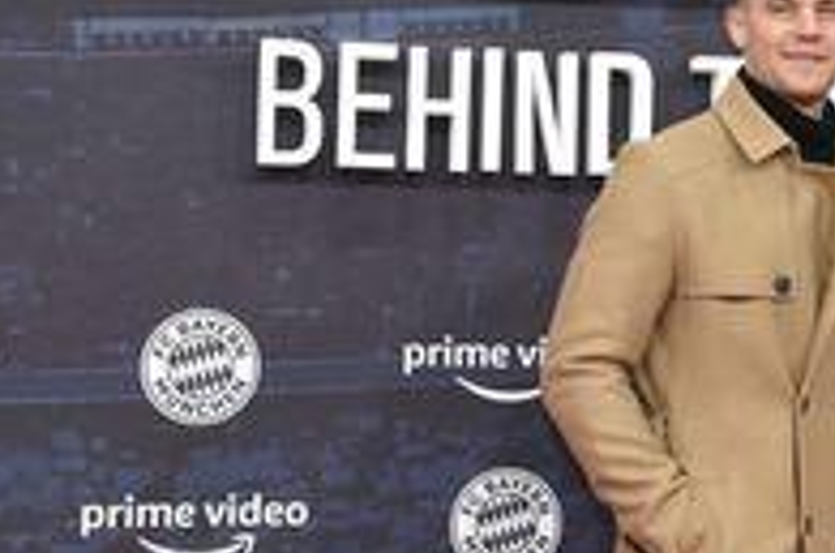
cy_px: 223
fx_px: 2360
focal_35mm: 102
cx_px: 743
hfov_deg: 19.7
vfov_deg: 13.3
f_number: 6.3
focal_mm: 44
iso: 1600
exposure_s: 1/125
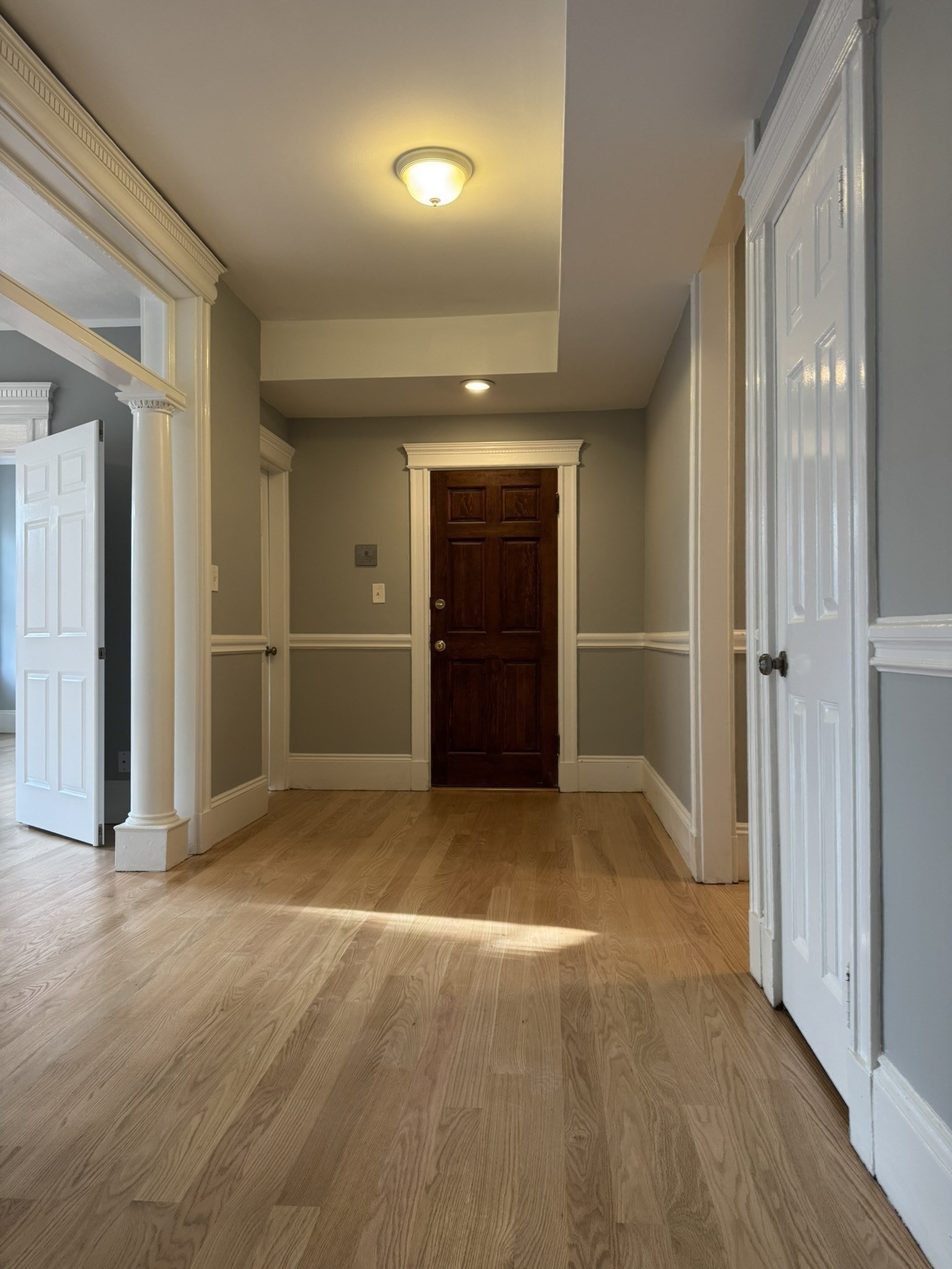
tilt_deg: +0.6
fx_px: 880
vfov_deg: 71.6
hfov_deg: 56.8
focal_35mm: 24
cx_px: 476
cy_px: 634
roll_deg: +0.6
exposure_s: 1/120
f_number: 1.78
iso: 160
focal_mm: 6.76
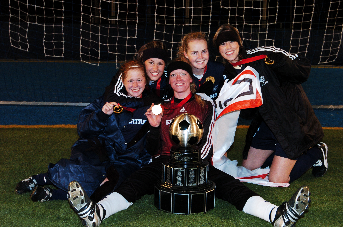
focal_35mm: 51
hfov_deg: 39.0
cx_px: 172
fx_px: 485
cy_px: 114
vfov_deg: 26.4
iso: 800
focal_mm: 34
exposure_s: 1/30
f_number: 5.6
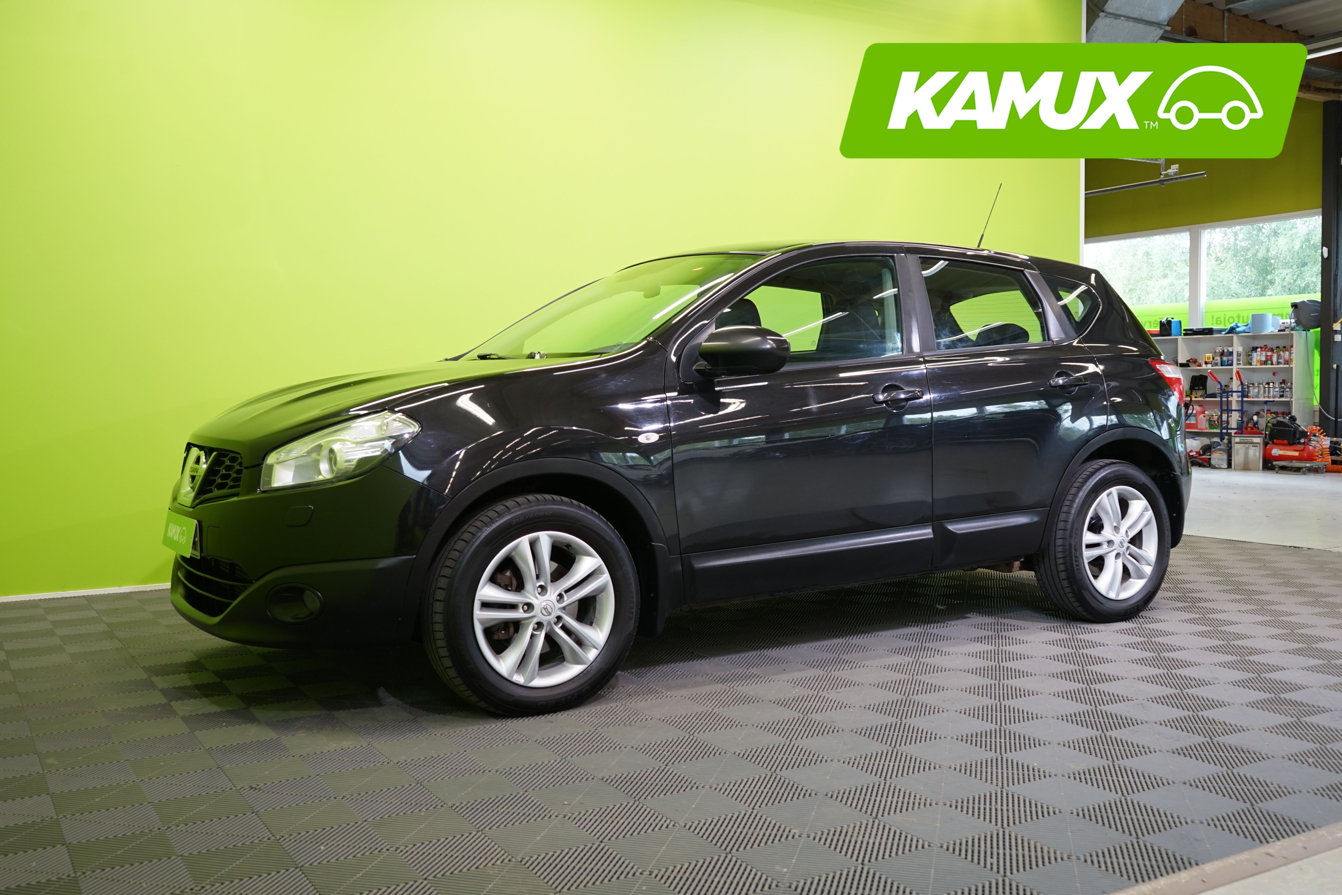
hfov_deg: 57.2
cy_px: 448
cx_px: 671
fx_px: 1230
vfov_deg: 40.0
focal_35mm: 33
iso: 640
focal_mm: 33
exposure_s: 1/40
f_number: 5
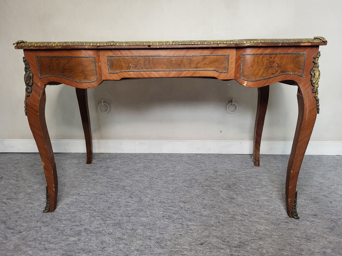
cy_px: 128
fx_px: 257
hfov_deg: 67.3
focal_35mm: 26
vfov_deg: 53.1
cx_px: 171
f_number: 1.8
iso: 200
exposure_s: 1/40
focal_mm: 5.4
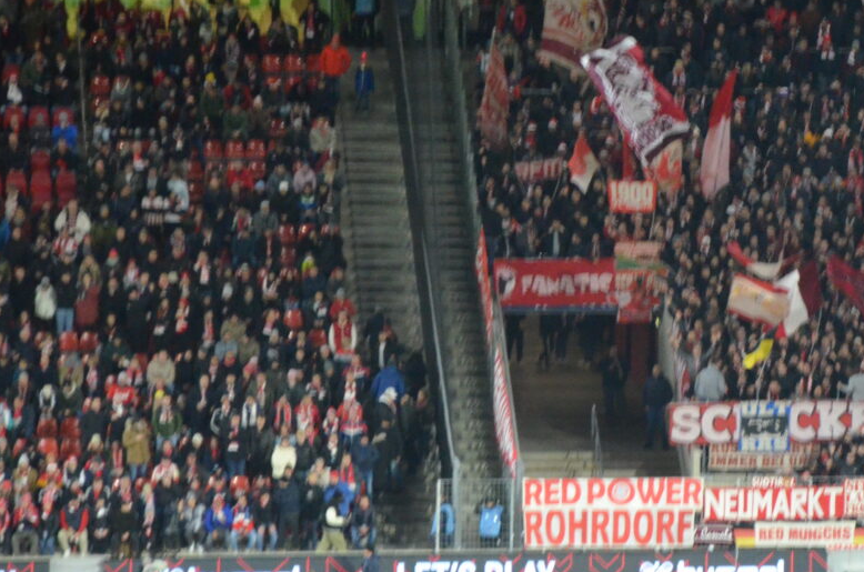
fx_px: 7759
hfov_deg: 6.4
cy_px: 132
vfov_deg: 4.2
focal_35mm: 324
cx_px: 867
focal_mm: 105
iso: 3200
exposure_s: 1/125
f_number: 5.6
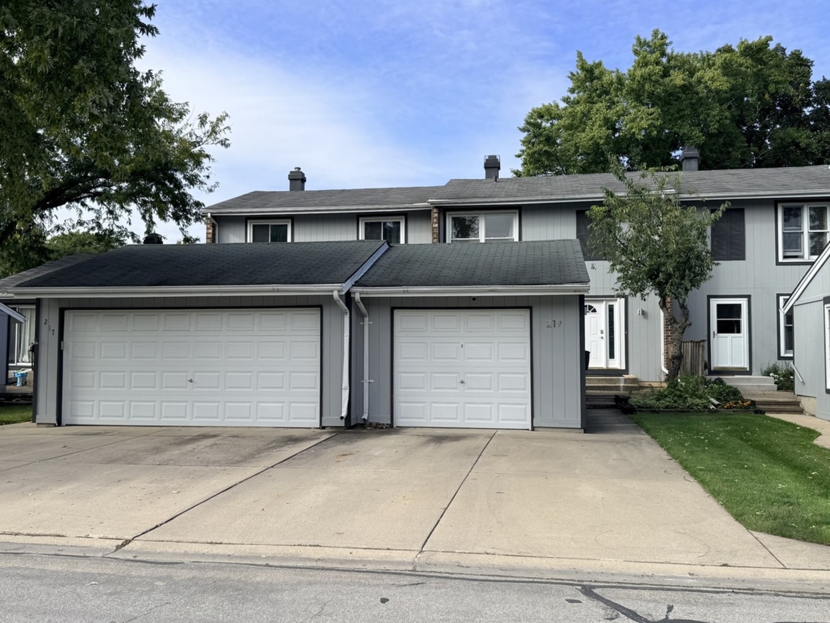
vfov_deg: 56.8
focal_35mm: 24
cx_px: 415
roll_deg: -0.3
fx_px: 576
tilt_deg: +5.1
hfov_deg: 71.6
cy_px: 312
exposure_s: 1/3425
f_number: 1.78
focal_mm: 6.76
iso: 80
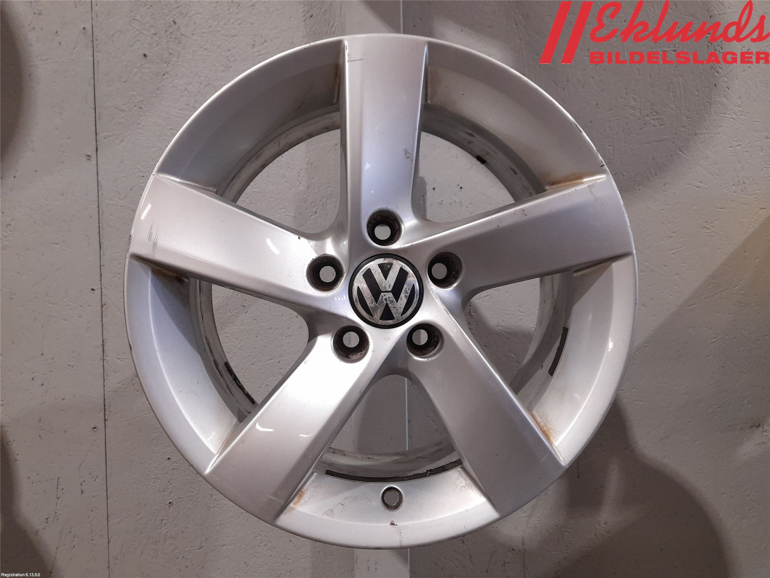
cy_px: 289
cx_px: 385
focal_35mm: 25
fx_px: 556
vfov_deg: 54.9
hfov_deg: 69.4
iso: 200
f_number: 2
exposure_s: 1/50
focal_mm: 4.6
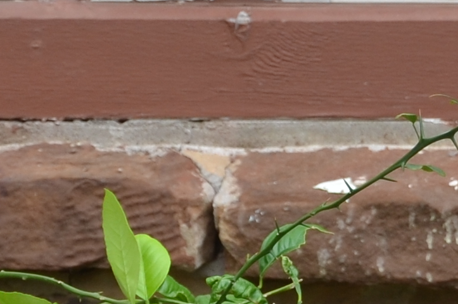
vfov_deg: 2.8
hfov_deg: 4.2
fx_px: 6234
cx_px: 877
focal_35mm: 491
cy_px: 312
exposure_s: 1/160
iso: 200
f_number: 6.3
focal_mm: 48
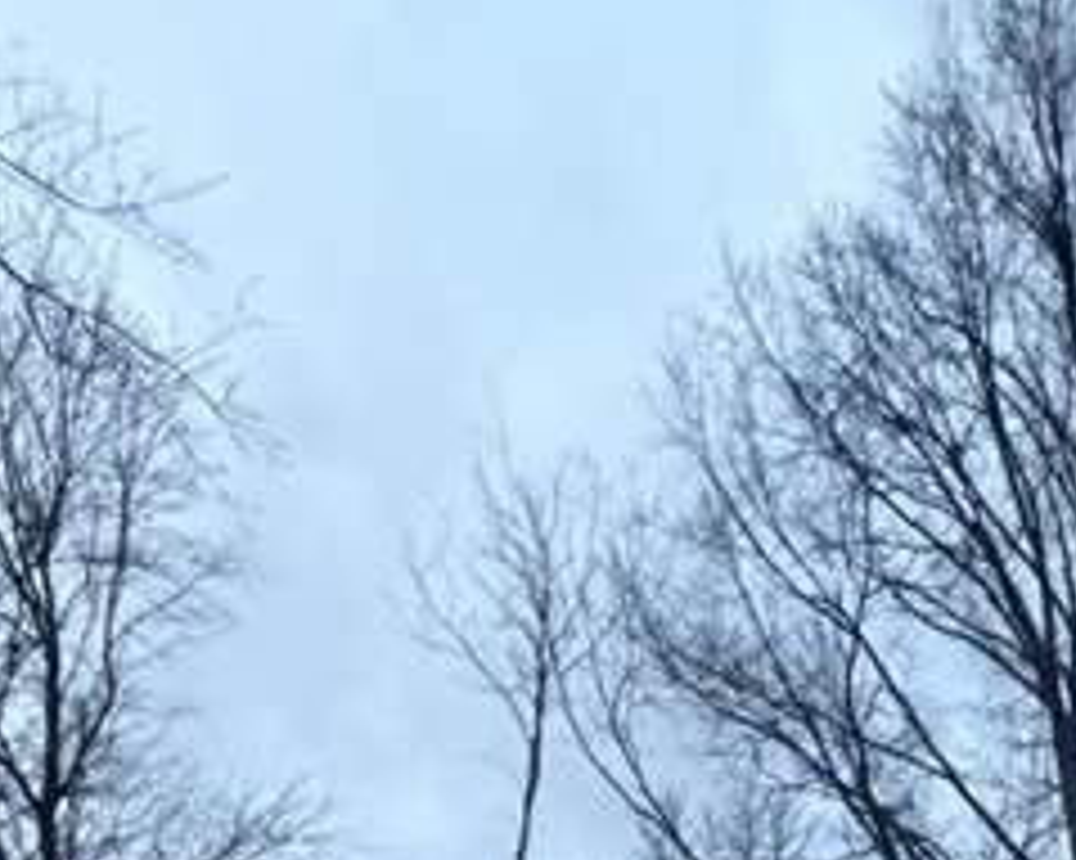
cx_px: 878
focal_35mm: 55
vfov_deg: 18.4
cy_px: 1715
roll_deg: -0.6
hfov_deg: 33.1
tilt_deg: +1.2
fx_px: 1751
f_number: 2.2
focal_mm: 2.22
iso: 800
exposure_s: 1/60
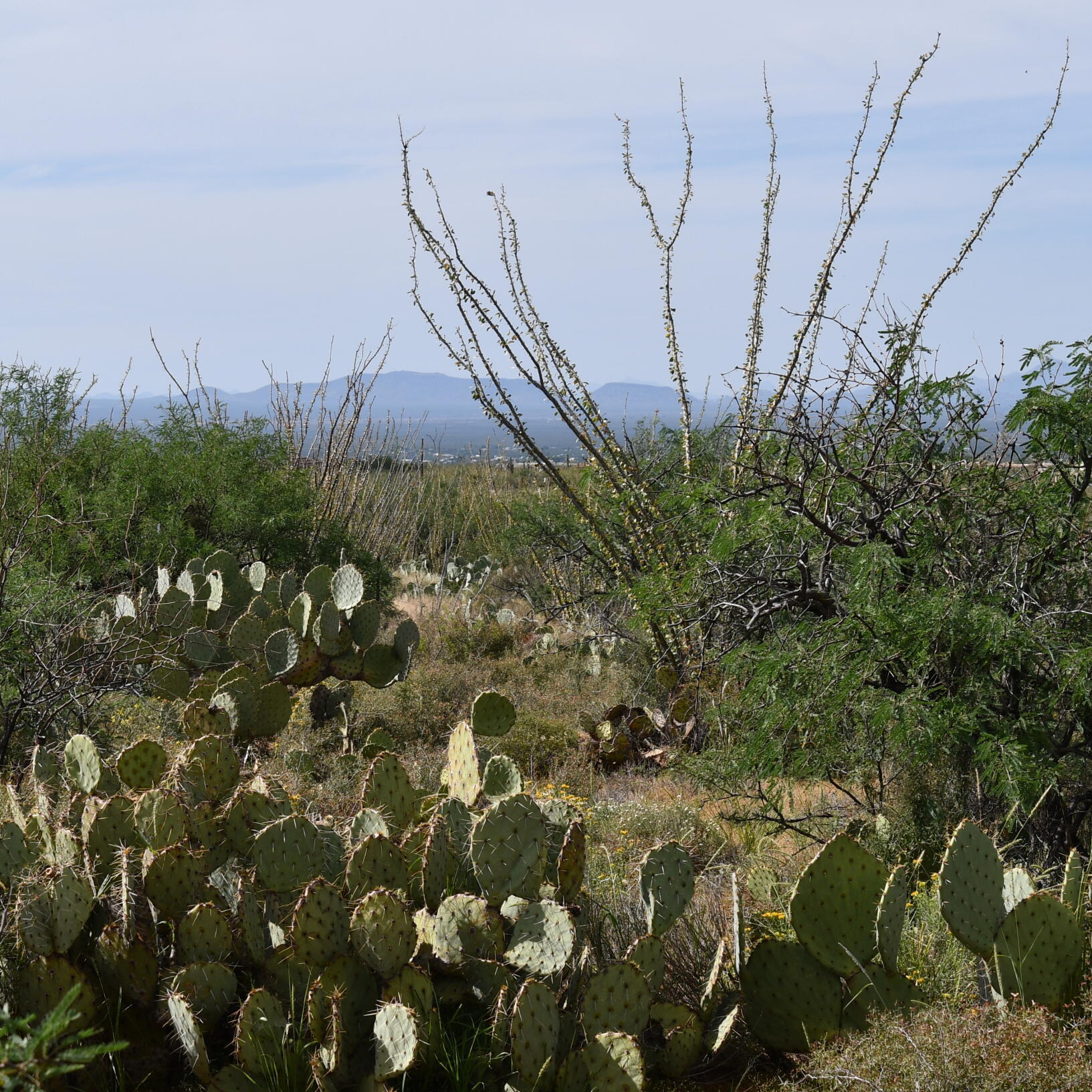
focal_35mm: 89
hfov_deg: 19.5
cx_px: 372
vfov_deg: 19.5
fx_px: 3176
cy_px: 543
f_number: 9
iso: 100
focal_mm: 38
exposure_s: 1/320
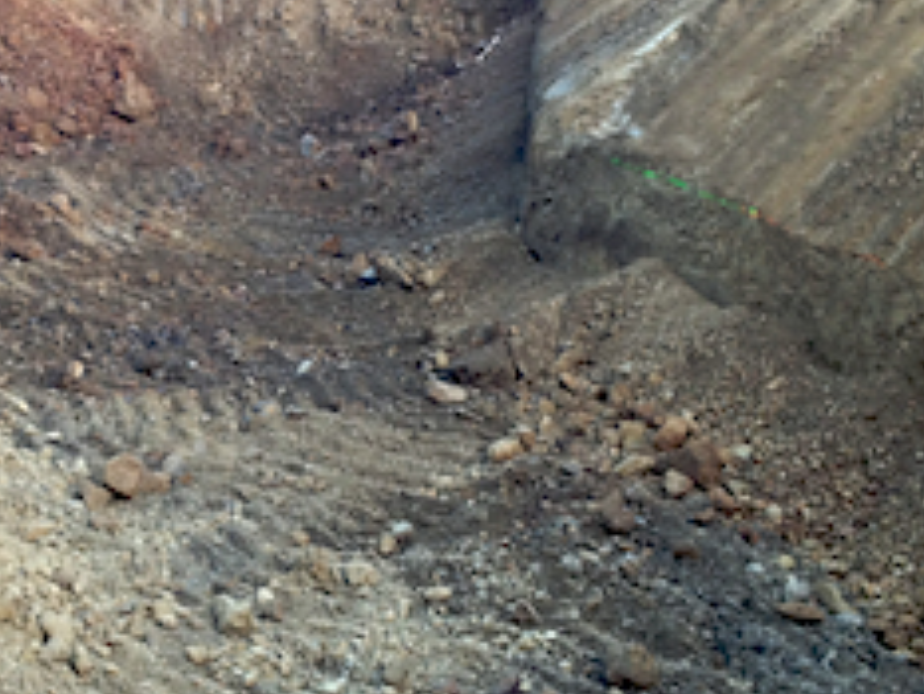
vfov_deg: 19.6
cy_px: 299
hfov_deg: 25.8
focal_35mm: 75
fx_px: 2003
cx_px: 282
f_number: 2.4
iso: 64
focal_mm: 4.28
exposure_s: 1/40
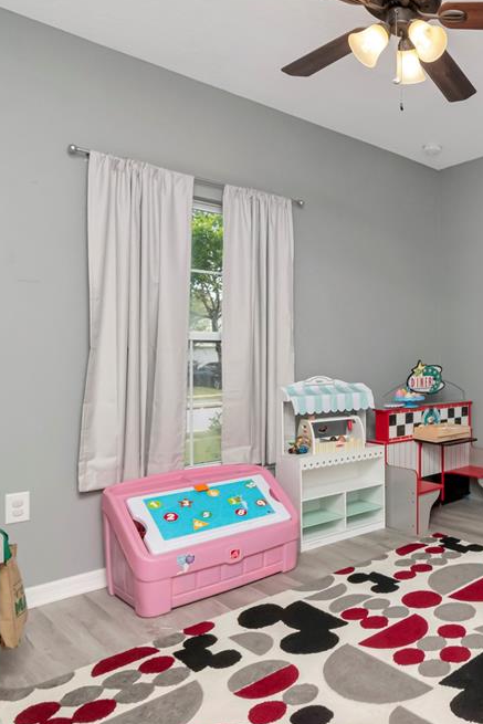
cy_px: 369
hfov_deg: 43.2
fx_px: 519
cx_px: 477
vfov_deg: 69.8
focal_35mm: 26
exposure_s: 1/200
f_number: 11
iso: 1250
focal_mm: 11
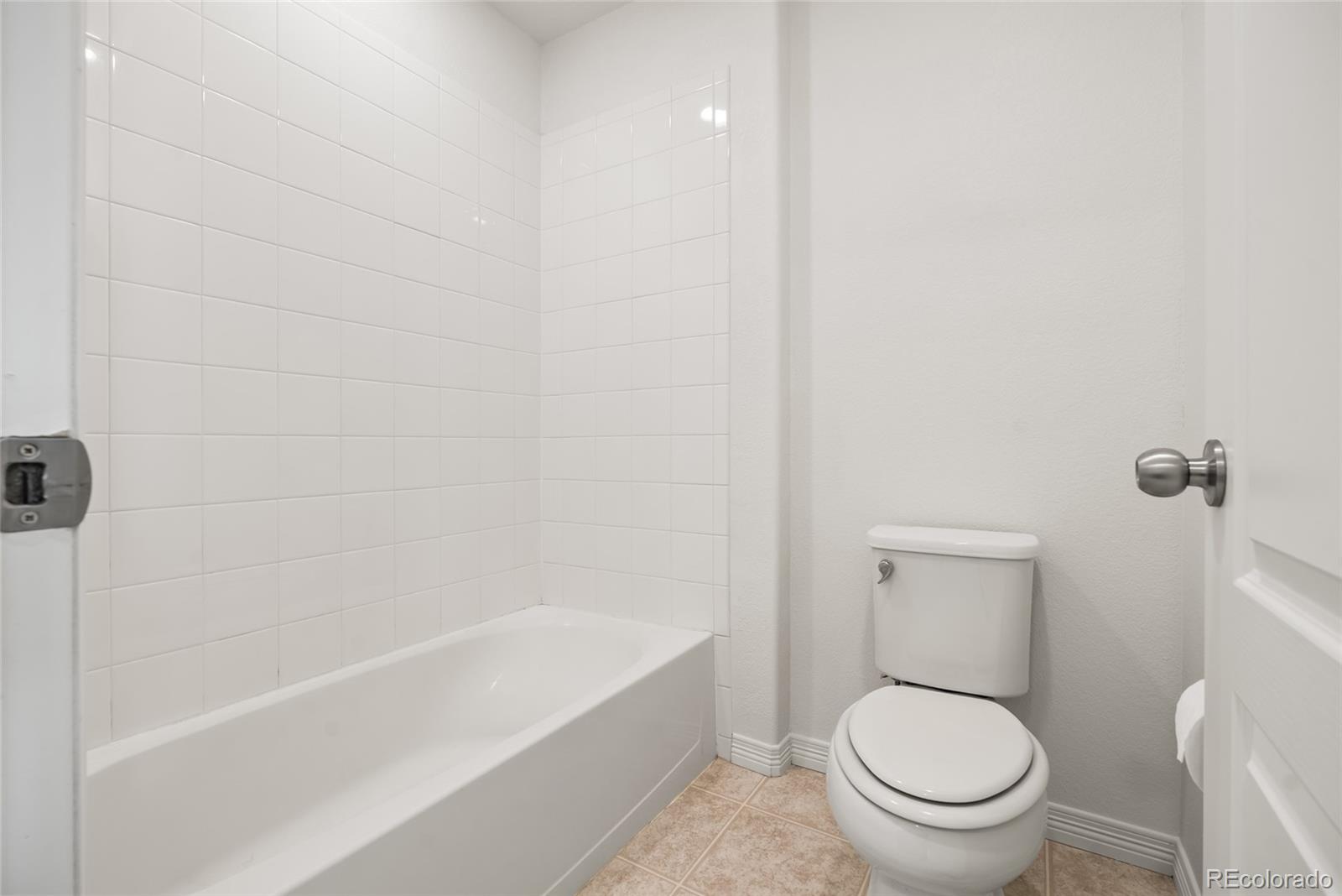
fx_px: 597
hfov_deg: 96.7
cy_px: 448
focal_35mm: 16
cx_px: 671
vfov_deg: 73.8
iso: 200
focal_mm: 16
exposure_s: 1/2
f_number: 8
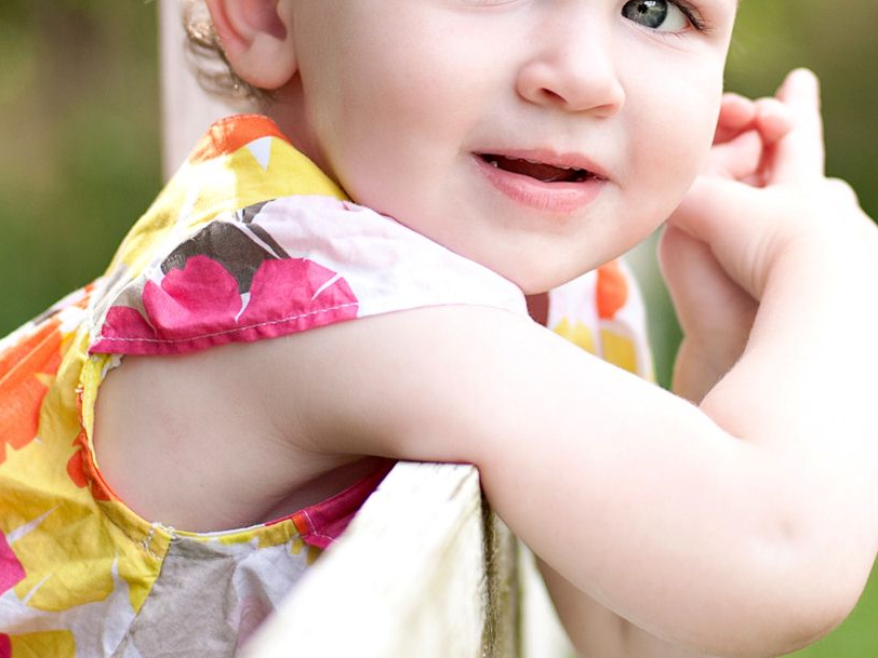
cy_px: 143
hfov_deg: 13.9
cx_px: 526
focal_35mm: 142
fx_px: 3602
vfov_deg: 10.4
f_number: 2.8
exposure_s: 1/500
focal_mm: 50
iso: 200
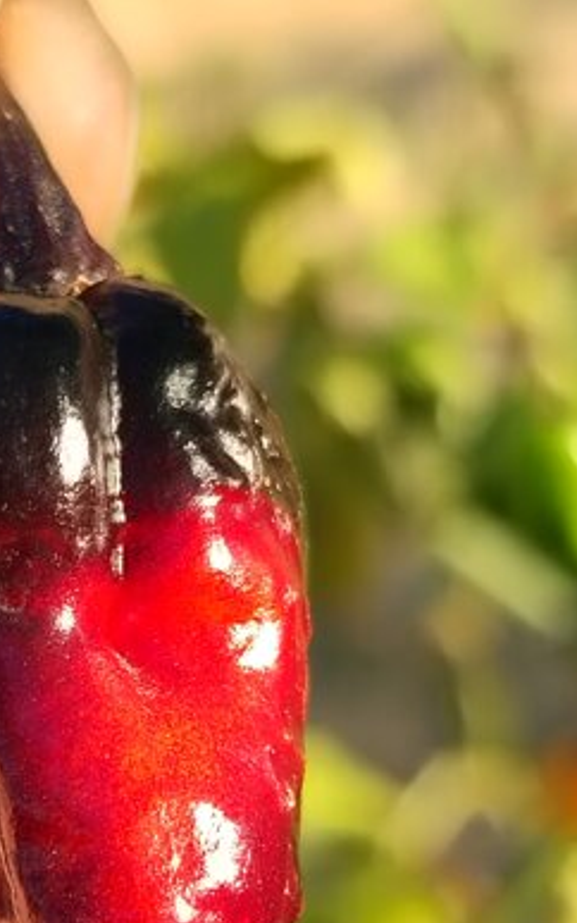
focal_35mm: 82
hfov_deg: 15.8
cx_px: 86
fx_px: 2062
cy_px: 663
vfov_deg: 25.0
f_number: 1.75
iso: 573
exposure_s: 1/900
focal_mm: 5.25
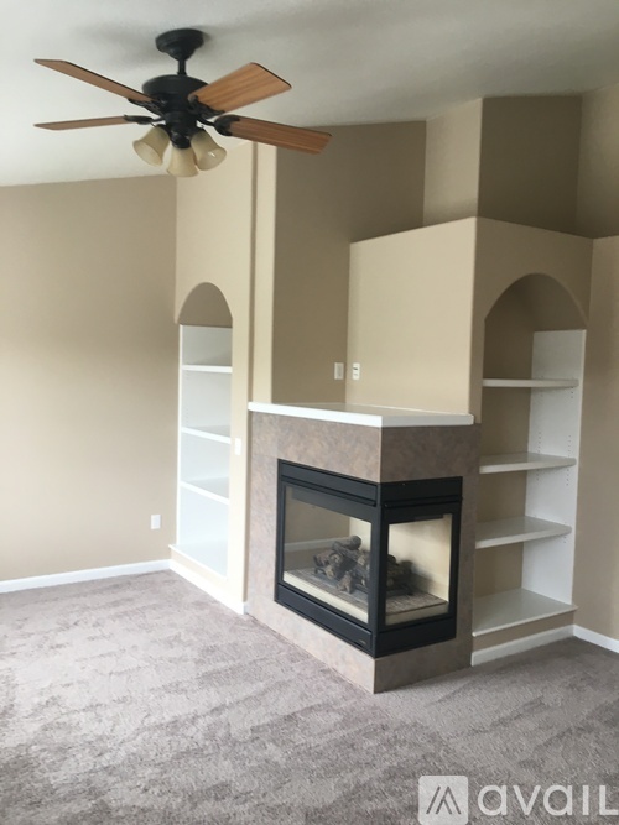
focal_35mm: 29
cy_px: 412
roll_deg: +0.1
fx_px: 692
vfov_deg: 61.7
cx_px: 310
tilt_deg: -3.7
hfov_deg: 48.2
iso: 50
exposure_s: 1/30
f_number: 2.2
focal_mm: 4.15
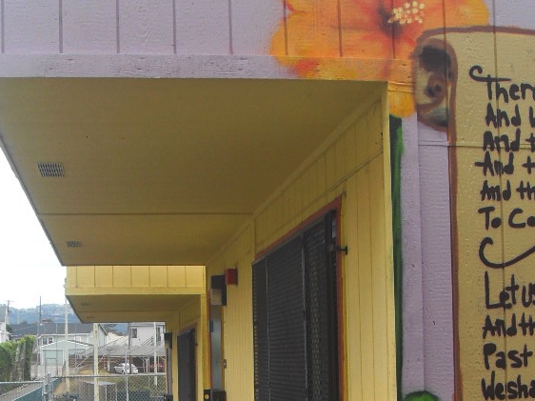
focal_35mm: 62
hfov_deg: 31.2
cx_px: 262
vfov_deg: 23.0
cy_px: 360
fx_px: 958
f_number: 2.8
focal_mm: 6.3
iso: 80
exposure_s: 1/250
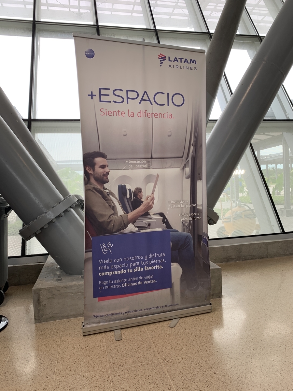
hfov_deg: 53.1
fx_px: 293
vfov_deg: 67.3
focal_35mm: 26
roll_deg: +2.3
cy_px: 196
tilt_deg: -0.4
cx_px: 146
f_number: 1.8
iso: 25
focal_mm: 4.25
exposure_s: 1/125
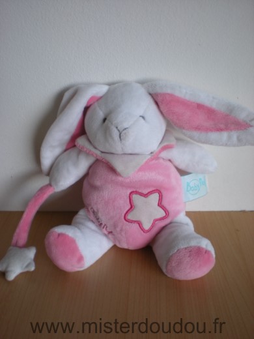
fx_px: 372
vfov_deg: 49.0
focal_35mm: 38
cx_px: 127
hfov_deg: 37.7
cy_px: 170
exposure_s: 1/51.8
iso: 97
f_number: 3.1
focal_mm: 6.3
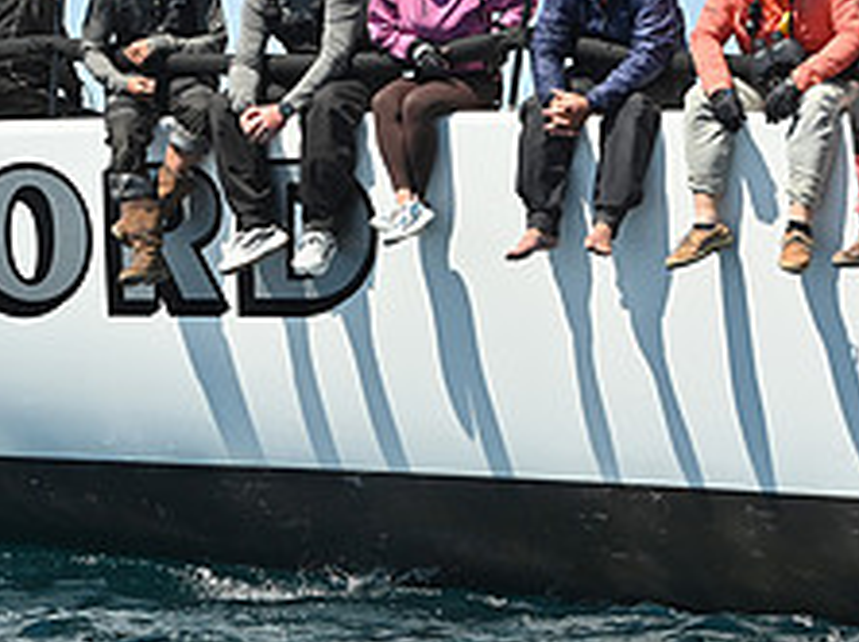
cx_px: 248
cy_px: 137
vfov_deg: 7.6
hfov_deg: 10.1
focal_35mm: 196
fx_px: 4859
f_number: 9
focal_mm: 78
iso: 320
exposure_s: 1/1000
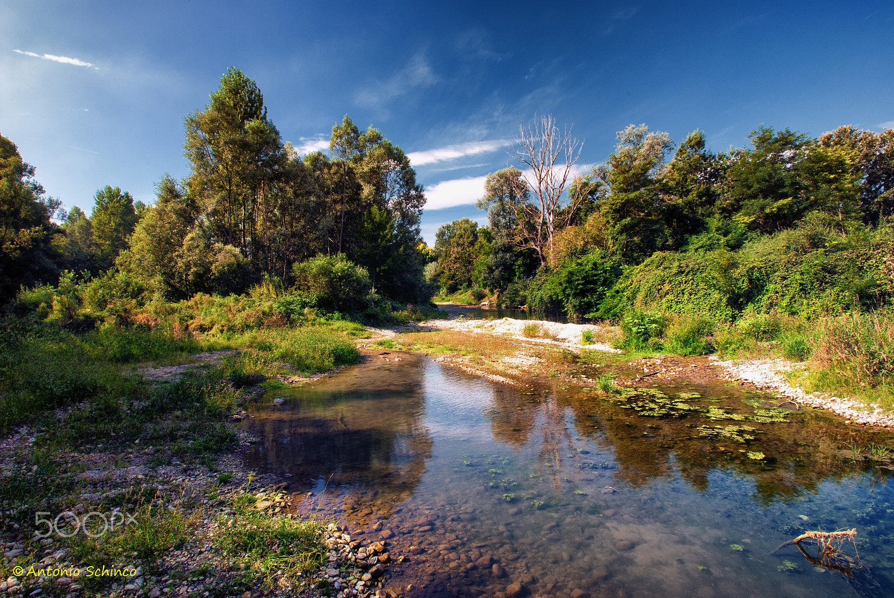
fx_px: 448
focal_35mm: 18
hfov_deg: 89.9
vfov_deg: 67.5
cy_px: 299
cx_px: 447
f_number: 20
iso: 100
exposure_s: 1/8
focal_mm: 12
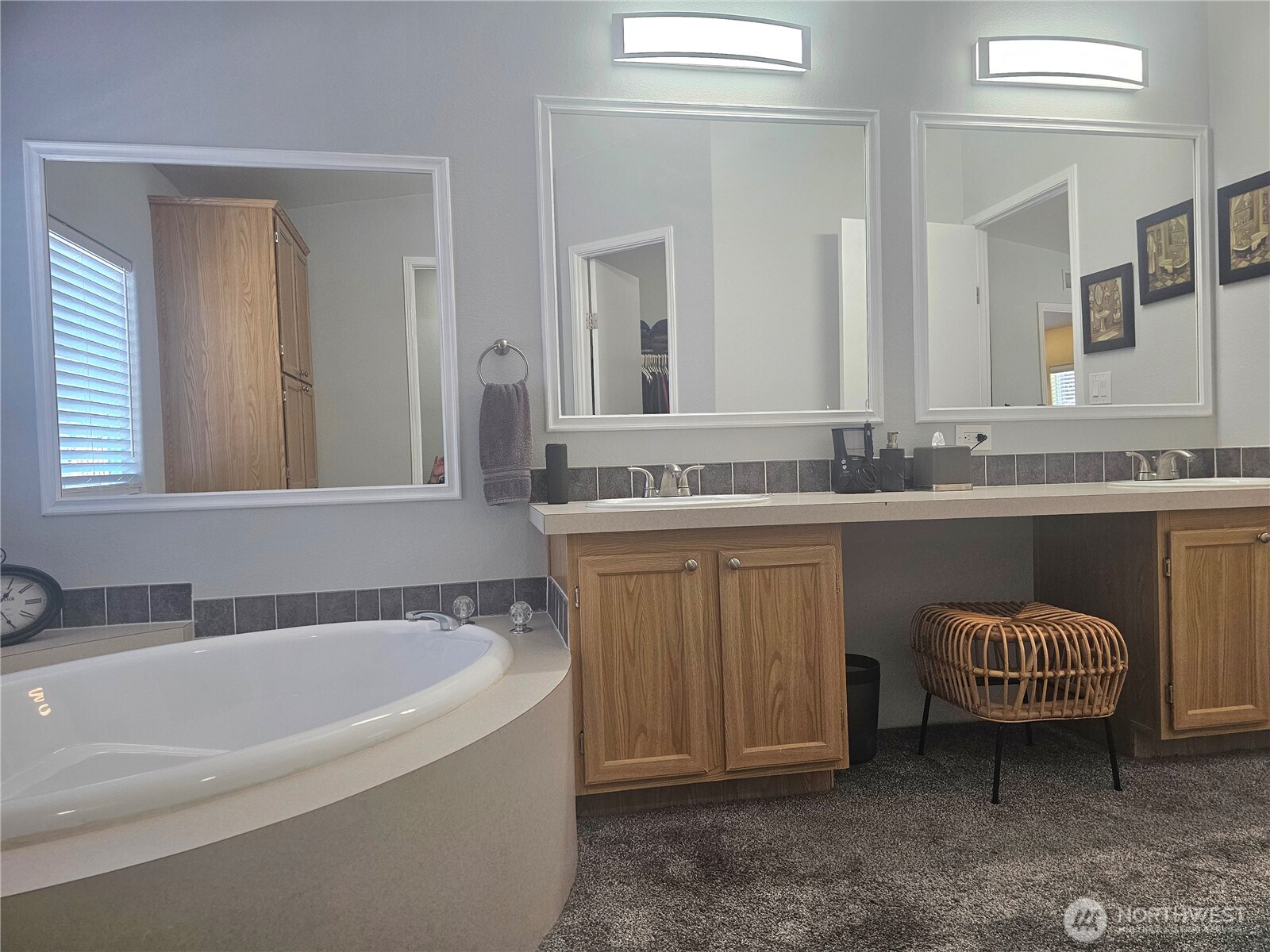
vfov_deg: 58.9
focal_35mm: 23
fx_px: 844
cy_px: 476
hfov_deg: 73.9
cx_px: 635
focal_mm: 6.3
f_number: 1.7
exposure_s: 1/182
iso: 200
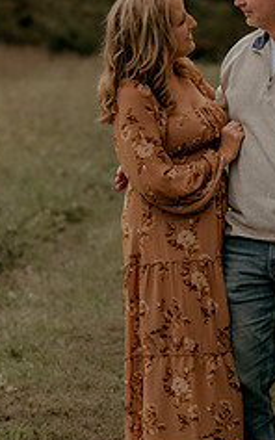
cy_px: 76
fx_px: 1968
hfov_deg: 8.0
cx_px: 252
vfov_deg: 12.7
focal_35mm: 164
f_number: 2.8
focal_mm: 85
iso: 125
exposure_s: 1/640
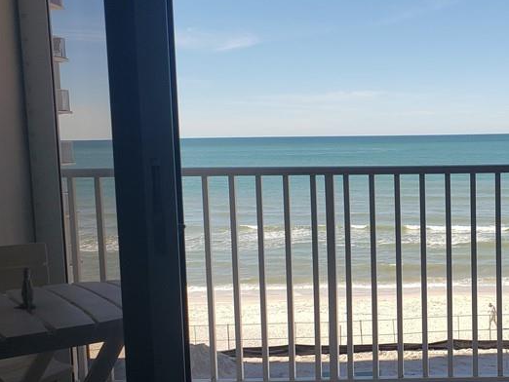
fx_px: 750
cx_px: 466
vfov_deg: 28.6
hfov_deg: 35.1
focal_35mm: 51
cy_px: 197
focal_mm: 4.3
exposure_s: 1/1182
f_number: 2.4
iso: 50
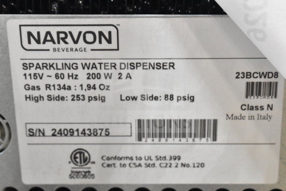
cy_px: 96
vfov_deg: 16.6
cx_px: 143
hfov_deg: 24.6
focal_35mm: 82
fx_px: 656
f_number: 7.1
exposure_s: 1/200
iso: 6400
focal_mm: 55
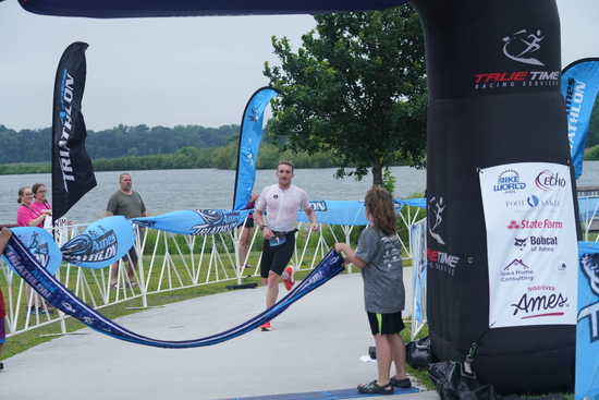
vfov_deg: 17.5
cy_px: 200
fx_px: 1298
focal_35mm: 78
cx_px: 300
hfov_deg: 26.0
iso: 1250
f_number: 4
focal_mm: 78
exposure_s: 1/1000
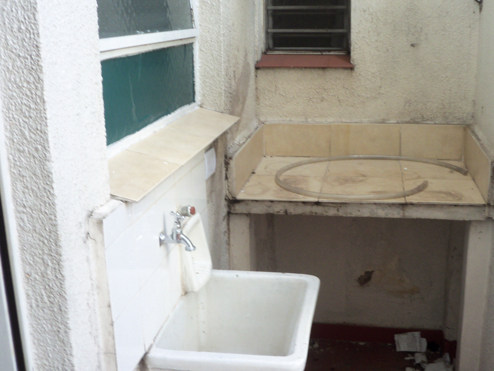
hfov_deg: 44.6
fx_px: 599
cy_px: 173
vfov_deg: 34.3
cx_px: 297
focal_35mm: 42
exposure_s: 1/50
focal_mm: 5.7
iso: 80
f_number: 2.9
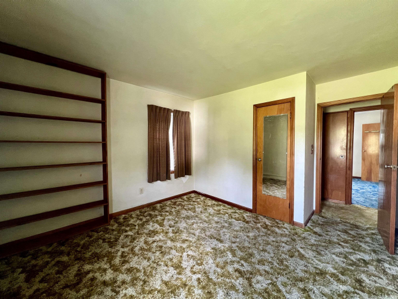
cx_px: 199
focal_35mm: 13
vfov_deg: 89.9
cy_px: 150
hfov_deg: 106.2
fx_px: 149
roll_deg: +0.4
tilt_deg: -2.1
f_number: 1.8
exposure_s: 1/60
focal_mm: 1.57
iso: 400
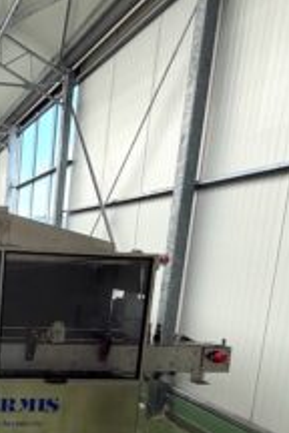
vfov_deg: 51.1
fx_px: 433
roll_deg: -2.9
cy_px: 321
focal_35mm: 36
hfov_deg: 31.3
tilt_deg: -9.3
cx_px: -53
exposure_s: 1/502
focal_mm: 2.22
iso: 50
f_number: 2.2
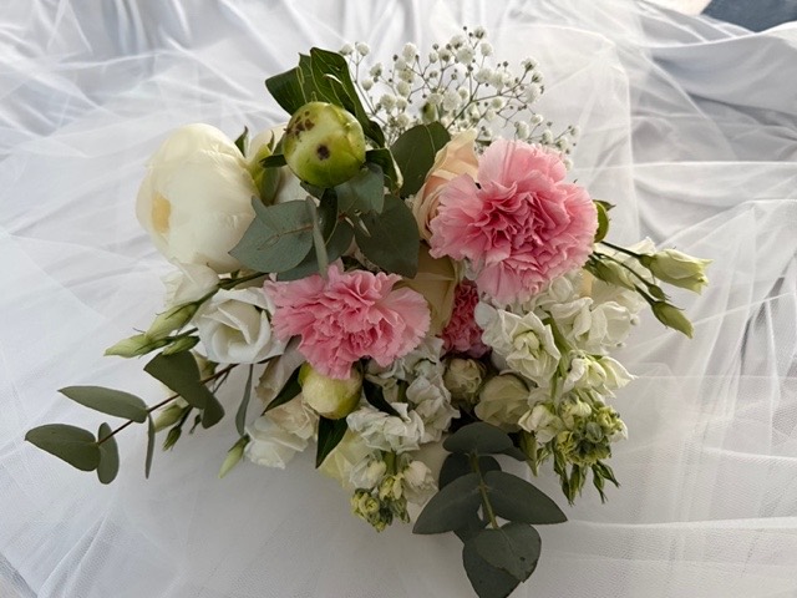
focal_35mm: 24
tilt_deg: -49.5
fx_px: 553
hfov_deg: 71.6
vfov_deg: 56.8
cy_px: 299
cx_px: 398
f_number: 1.78
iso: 500
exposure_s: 1/60
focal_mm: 6.76
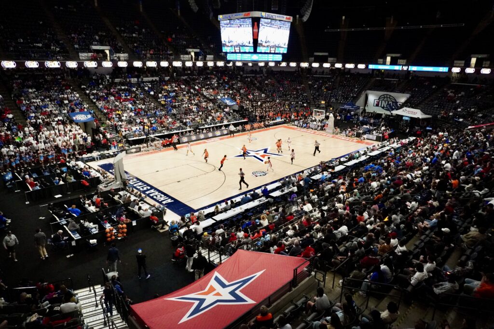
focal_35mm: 24
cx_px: 247
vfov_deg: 53.1
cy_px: 164
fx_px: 329
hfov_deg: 73.7
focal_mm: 16
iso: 5000
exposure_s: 1/1000
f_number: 3.5
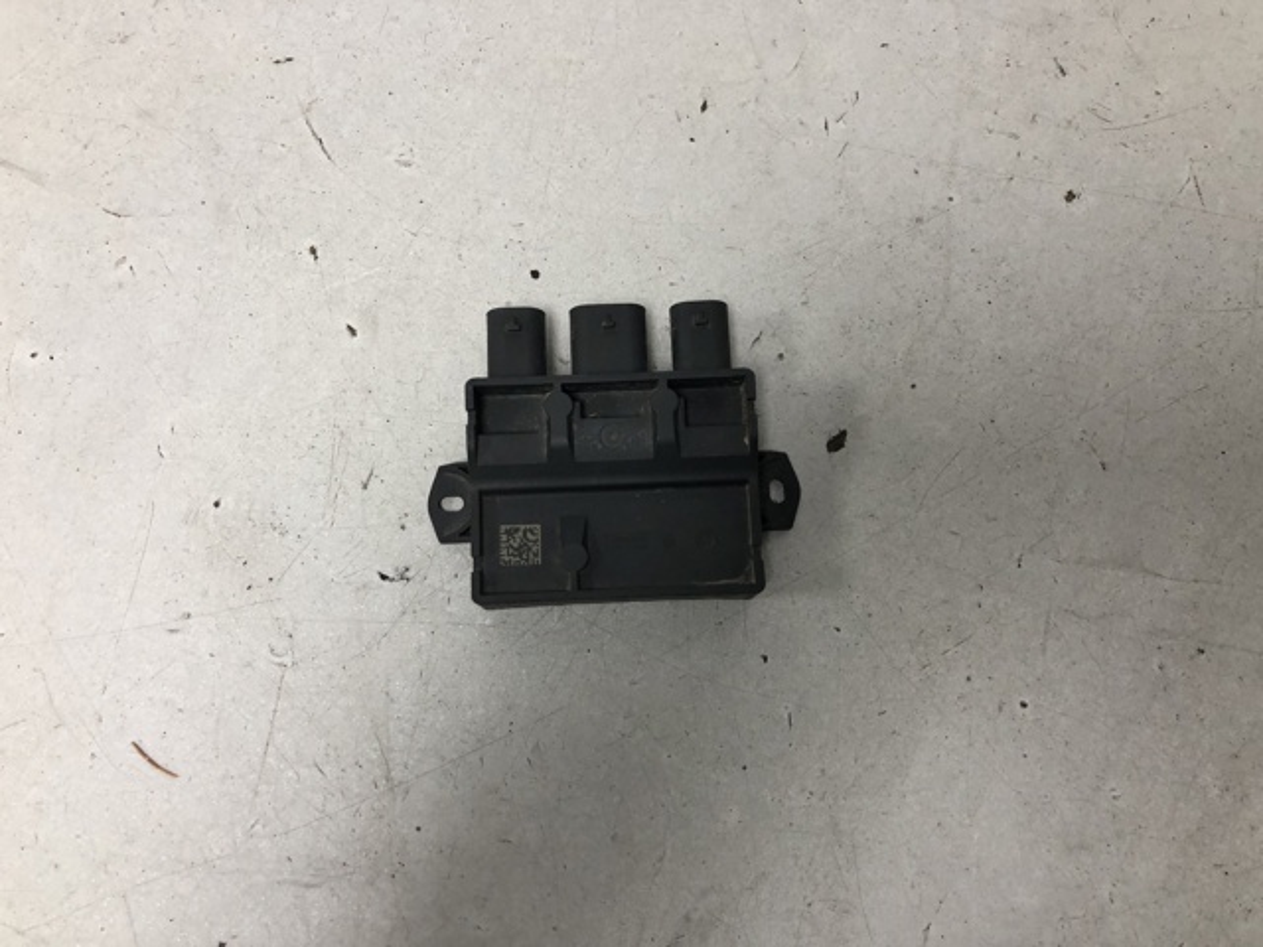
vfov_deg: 49.7
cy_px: 474
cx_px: 632
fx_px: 1022
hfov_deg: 63.4
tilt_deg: -79.3
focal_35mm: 28
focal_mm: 4
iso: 32
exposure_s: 1/25
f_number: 1.8
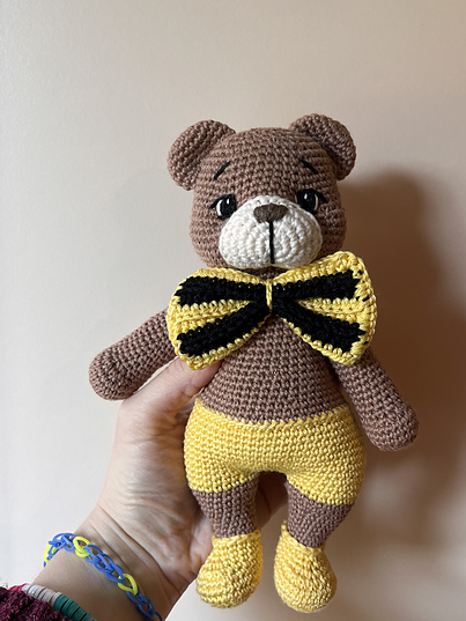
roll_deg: -5.1
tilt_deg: -14.6
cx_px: 265
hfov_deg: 45.3
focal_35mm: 31
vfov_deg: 58.3
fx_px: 556
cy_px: 328
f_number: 1.6
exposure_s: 1/100
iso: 80
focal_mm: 5.1
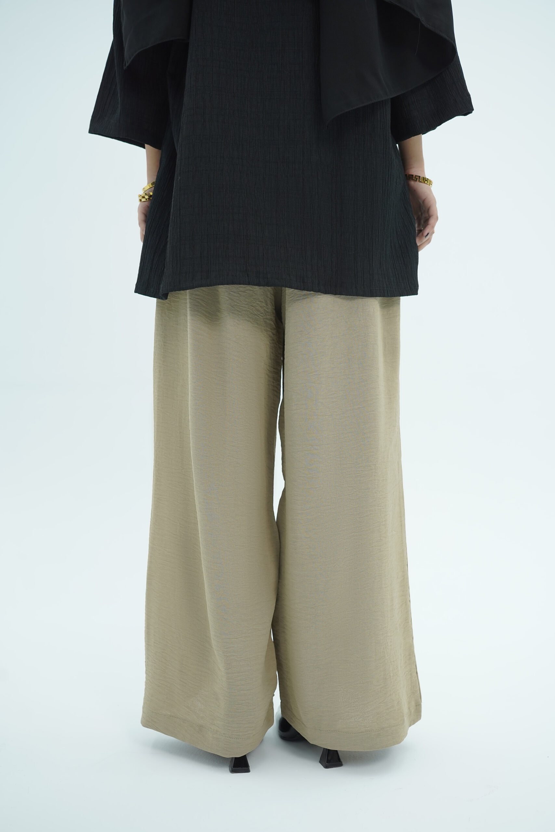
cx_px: 278
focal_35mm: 35
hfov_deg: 37.9
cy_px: 416
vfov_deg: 54.4
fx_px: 809
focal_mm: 35
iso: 400
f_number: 4
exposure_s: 1/125
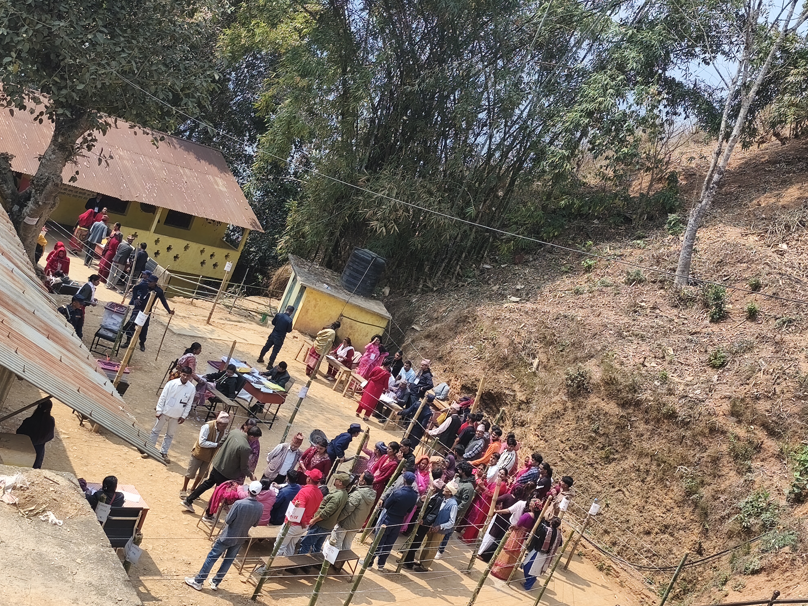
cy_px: 310
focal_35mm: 40
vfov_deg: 36.0
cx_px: 411
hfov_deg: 46.8
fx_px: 934
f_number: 1.65
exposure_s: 1/582
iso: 50
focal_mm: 6.14
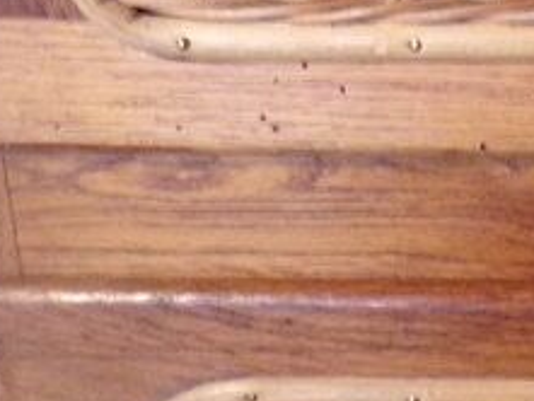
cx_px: 689
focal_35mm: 87
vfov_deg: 16.3
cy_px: -70
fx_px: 1343
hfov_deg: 20.6
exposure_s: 1/4
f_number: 3.2
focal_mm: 5.8
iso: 800
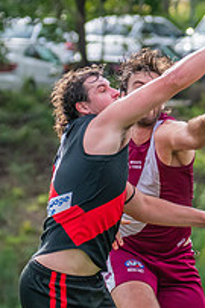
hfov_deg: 1.7
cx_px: 161
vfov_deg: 2.5
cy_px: 211
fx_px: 6930
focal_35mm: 810
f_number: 6.3
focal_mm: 195
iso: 800
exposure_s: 1/1250
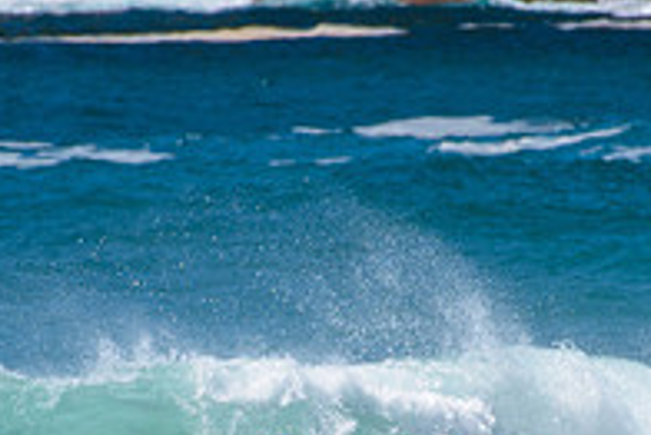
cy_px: 521
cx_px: 267
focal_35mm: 1811
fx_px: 32772
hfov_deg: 1.1
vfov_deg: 0.8
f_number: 5.6
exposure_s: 1/2000
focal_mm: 500
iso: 100
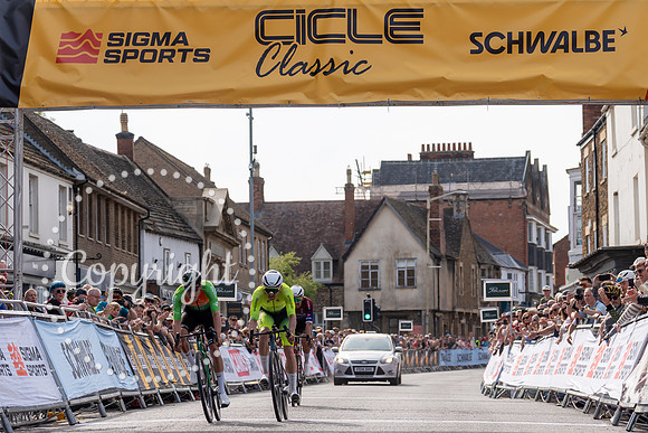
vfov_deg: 11.2
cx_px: 262
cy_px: 284
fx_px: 2197
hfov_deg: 16.8
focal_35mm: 122
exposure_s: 1/1000
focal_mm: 82
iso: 125
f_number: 4
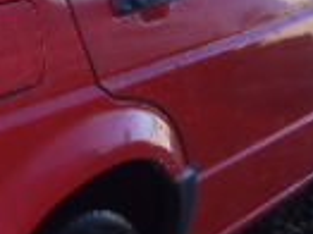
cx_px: -174
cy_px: 69
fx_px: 1238
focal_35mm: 137
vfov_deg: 10.8
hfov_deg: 13.5
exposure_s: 1/100
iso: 80
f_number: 4.5
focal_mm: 5
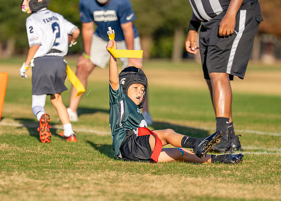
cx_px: 130
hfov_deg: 6.4
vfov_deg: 4.6
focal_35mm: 313
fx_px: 2496
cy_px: 125
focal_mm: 200
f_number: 2.8
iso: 200
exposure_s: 1/3200
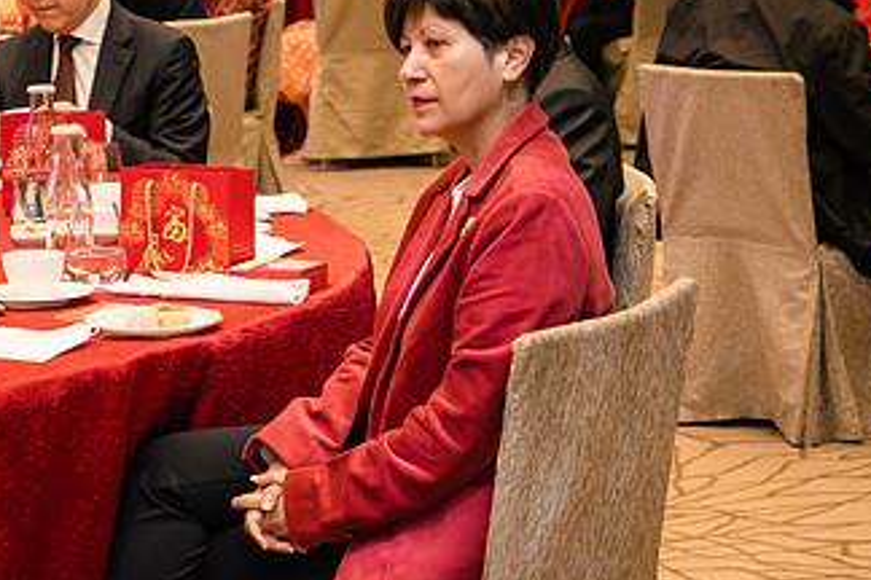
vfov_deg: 10.2
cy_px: 203
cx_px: 401
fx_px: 3242
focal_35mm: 134
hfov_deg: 15.3
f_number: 2.8
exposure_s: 1/160
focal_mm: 35
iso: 1000
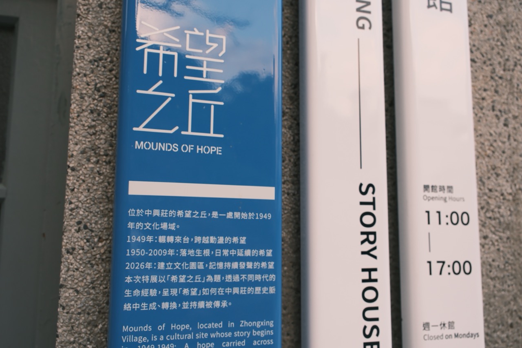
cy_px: 174
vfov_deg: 37.8
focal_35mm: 35
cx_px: 261
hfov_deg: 54.4
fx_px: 507
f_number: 3.6
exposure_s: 1/125
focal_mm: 23.5
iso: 400
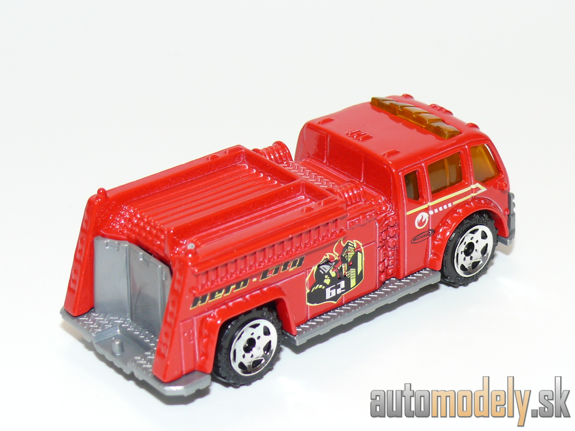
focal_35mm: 103
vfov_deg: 14.4
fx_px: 1711
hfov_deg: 19.1
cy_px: 216
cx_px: 288
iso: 100
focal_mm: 13.6
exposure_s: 1/30
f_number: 4
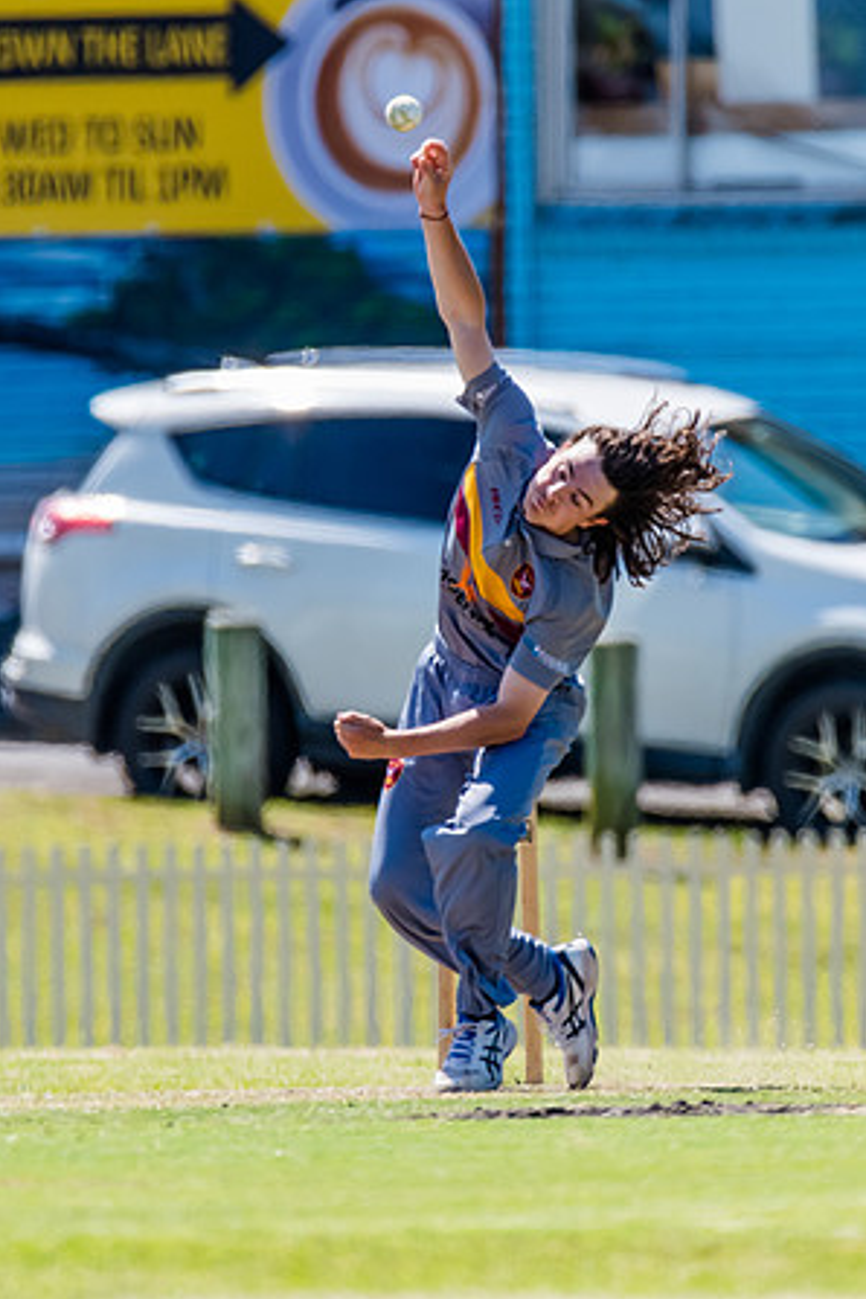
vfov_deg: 1.9
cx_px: 408
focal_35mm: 1064
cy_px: 649
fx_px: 38390
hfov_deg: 1.3
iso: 640
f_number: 6.3
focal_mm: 600
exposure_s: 1/2000
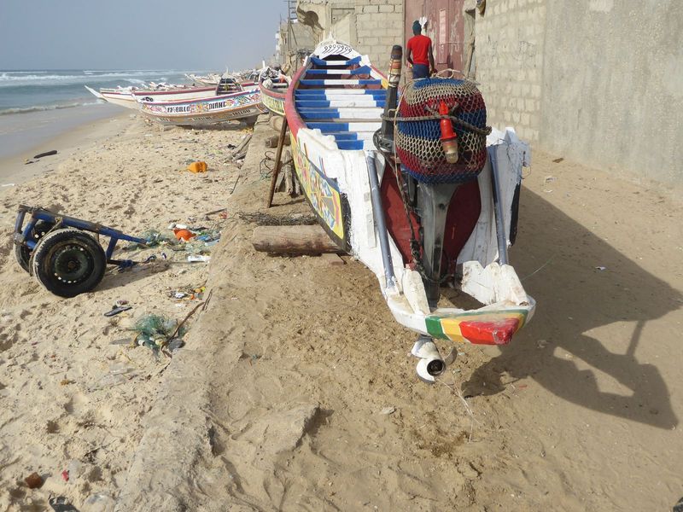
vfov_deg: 36.8
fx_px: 769
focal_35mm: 39
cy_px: 256
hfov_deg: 47.9
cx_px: 342
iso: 80
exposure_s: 1/800
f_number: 3.7
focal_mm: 6.7
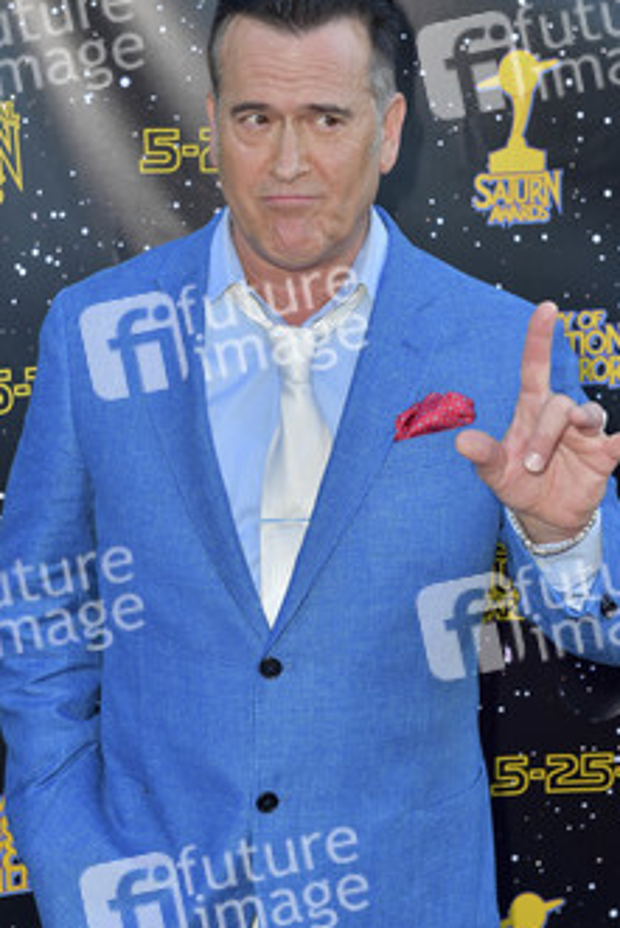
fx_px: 1935
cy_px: 474
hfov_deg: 18.2
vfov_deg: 27.0
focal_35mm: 75
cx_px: 307
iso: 500
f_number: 6.3
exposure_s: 1/320
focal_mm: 62
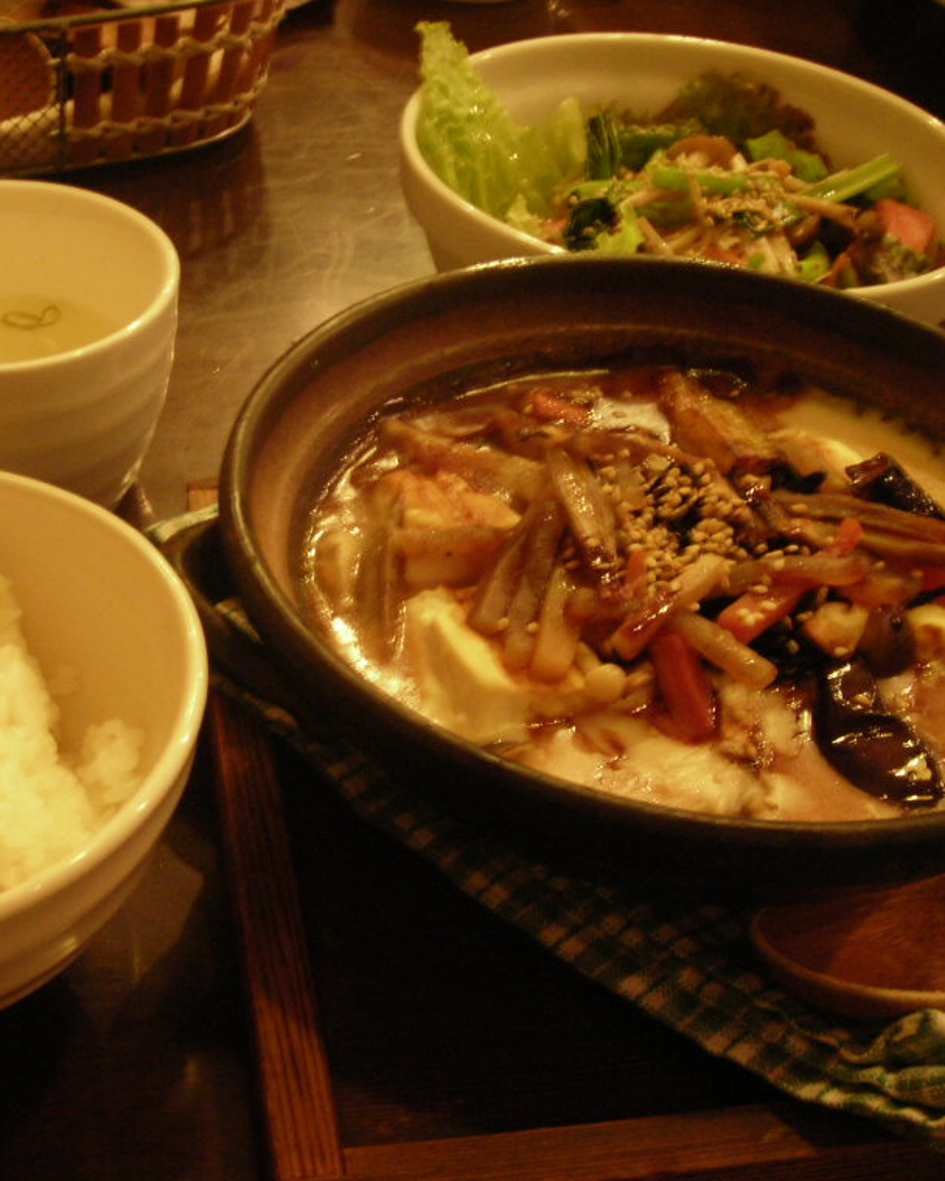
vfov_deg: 37.3
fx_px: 1748
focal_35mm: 50
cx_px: 345
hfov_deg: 30.1
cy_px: 595
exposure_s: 1/3.2
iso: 200
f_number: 3.2
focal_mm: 6.3
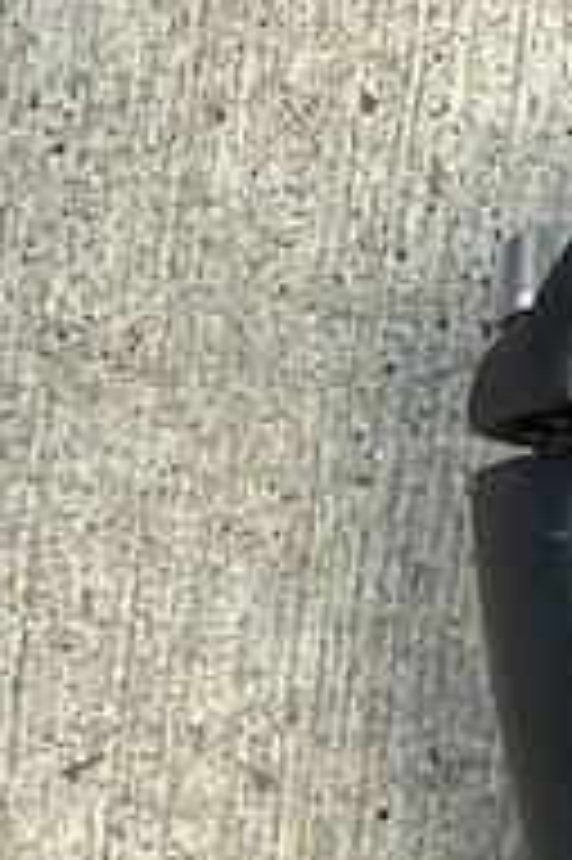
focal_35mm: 109
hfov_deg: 11.6
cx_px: 1036
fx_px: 2602
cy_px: 1270
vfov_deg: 17.1
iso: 125
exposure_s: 1/121
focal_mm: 2.22
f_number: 2.2
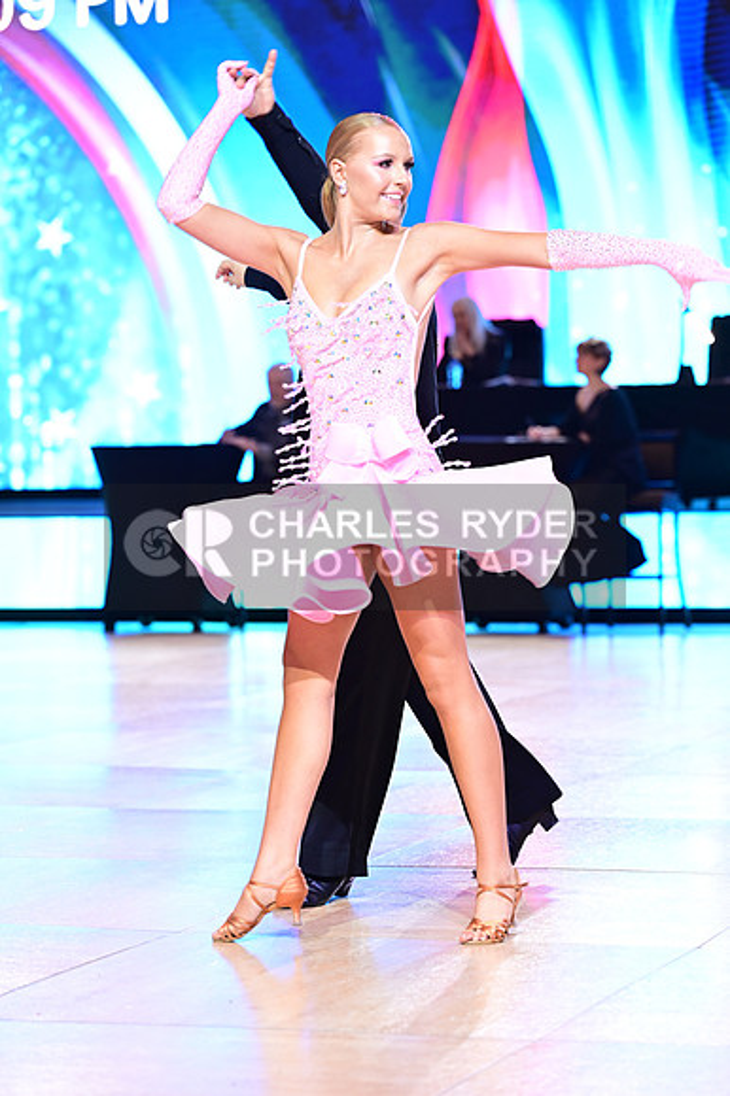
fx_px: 3502
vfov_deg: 17.8
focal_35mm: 115
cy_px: 548
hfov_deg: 11.9
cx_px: 365
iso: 1600
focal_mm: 115
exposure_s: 1/250
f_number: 3.5
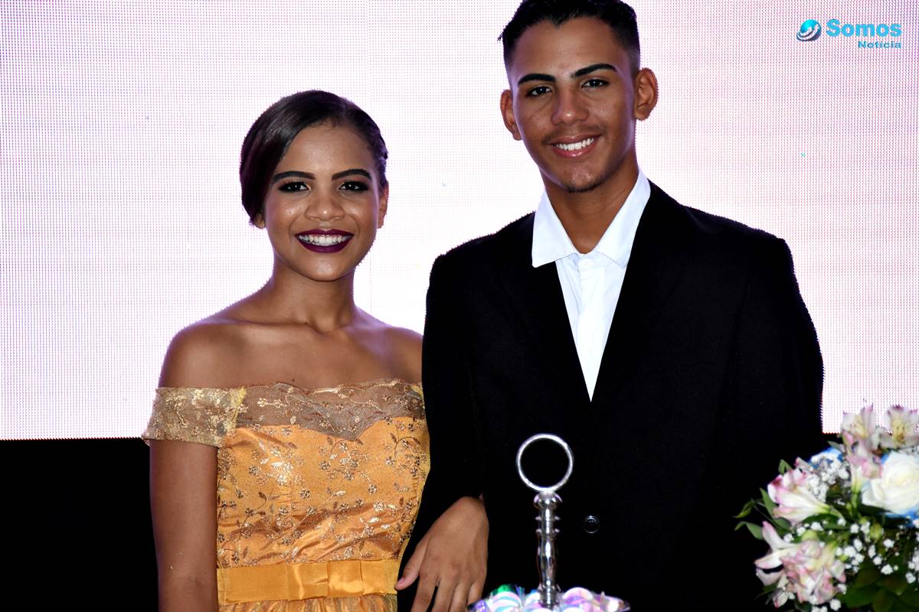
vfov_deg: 9.1
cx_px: 460
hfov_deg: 13.7
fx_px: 3829
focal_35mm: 150
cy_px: 306
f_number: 5.6
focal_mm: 100
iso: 2000
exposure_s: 1/80
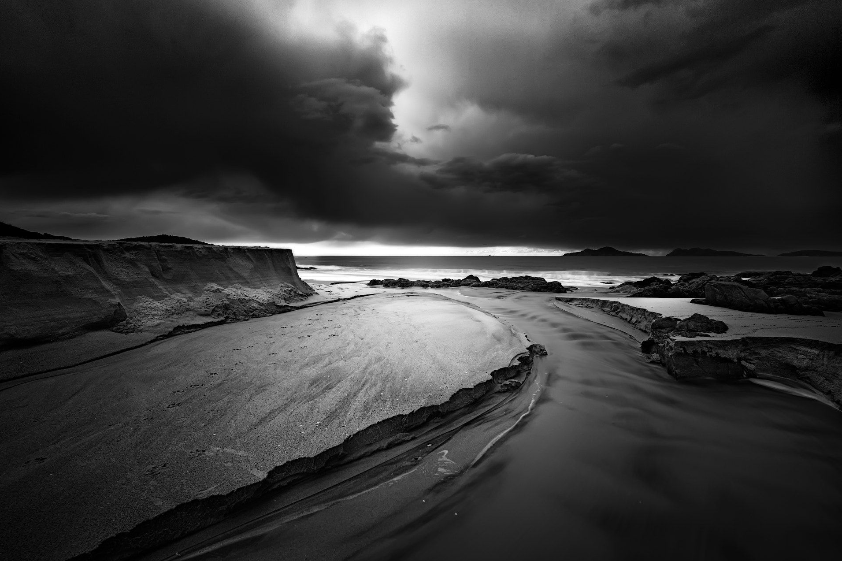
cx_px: 411
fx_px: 351
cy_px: 282
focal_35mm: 15
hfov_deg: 100.4
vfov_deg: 77.3
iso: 100
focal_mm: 14
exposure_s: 2
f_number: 8
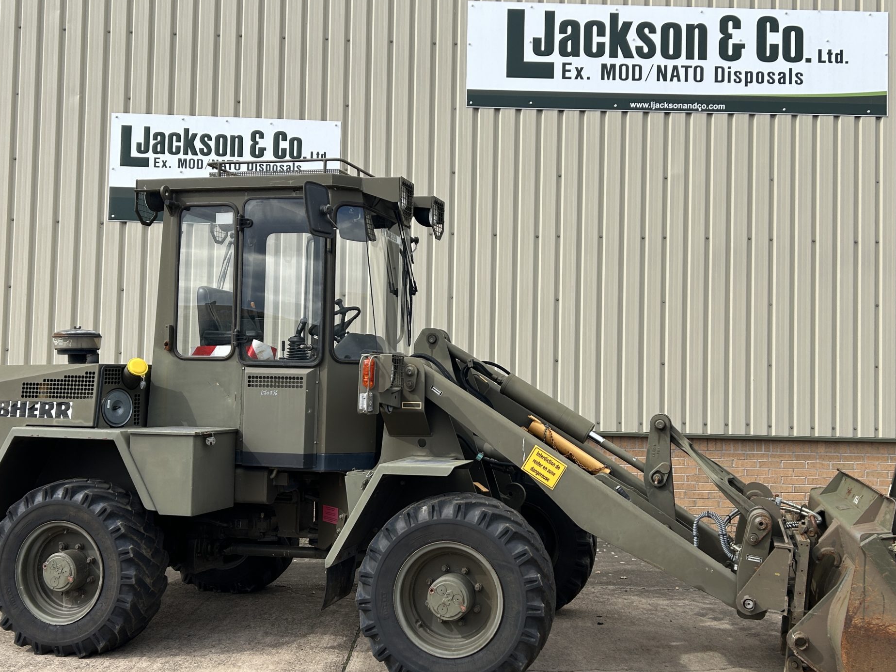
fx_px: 932
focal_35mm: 36
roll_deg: -0.6
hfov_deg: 51.3
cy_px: 336
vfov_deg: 39.7
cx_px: 497
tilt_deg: +2.6
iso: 50
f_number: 1.5
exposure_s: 1/2571
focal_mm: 5.7
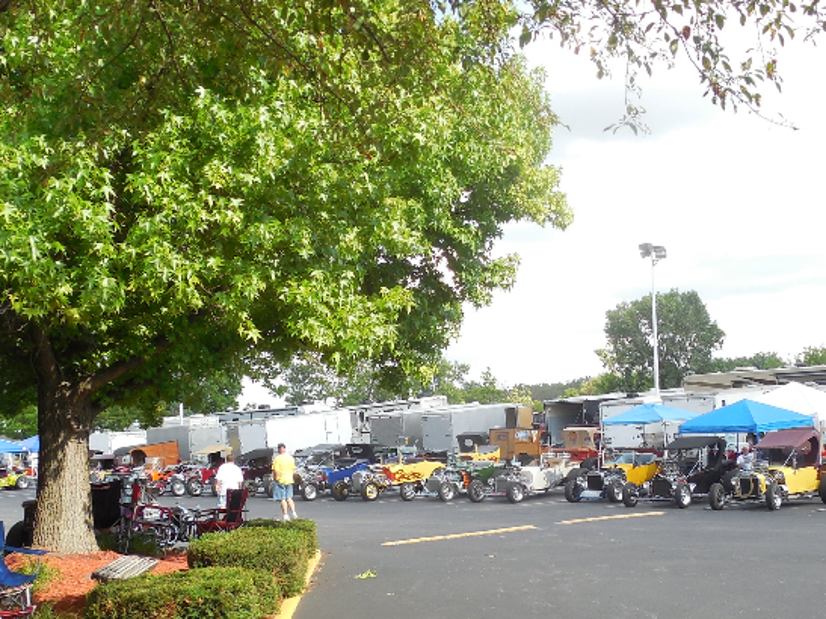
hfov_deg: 39.5
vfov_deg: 30.1
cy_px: 383
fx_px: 1145
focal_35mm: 48
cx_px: 492
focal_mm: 4.5
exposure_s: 1/400
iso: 125
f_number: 3.3
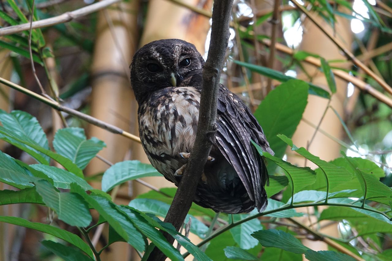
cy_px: 130
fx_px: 3375
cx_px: 196
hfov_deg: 6.6
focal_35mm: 310
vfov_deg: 4.4
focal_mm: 113.69
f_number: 4
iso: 800
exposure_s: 1/40
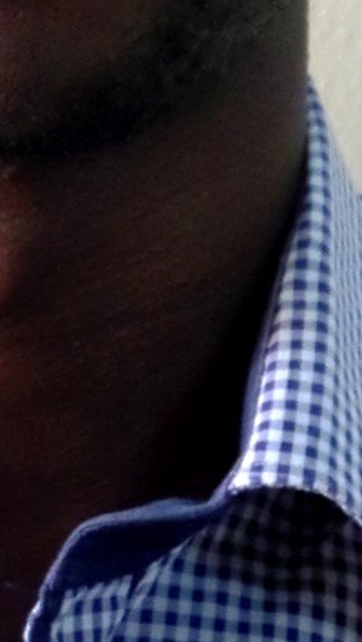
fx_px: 4176
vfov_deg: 8.6
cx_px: -13
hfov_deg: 5.0
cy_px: -277
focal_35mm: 245
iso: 800
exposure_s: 1/30
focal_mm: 13.9
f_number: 3.8
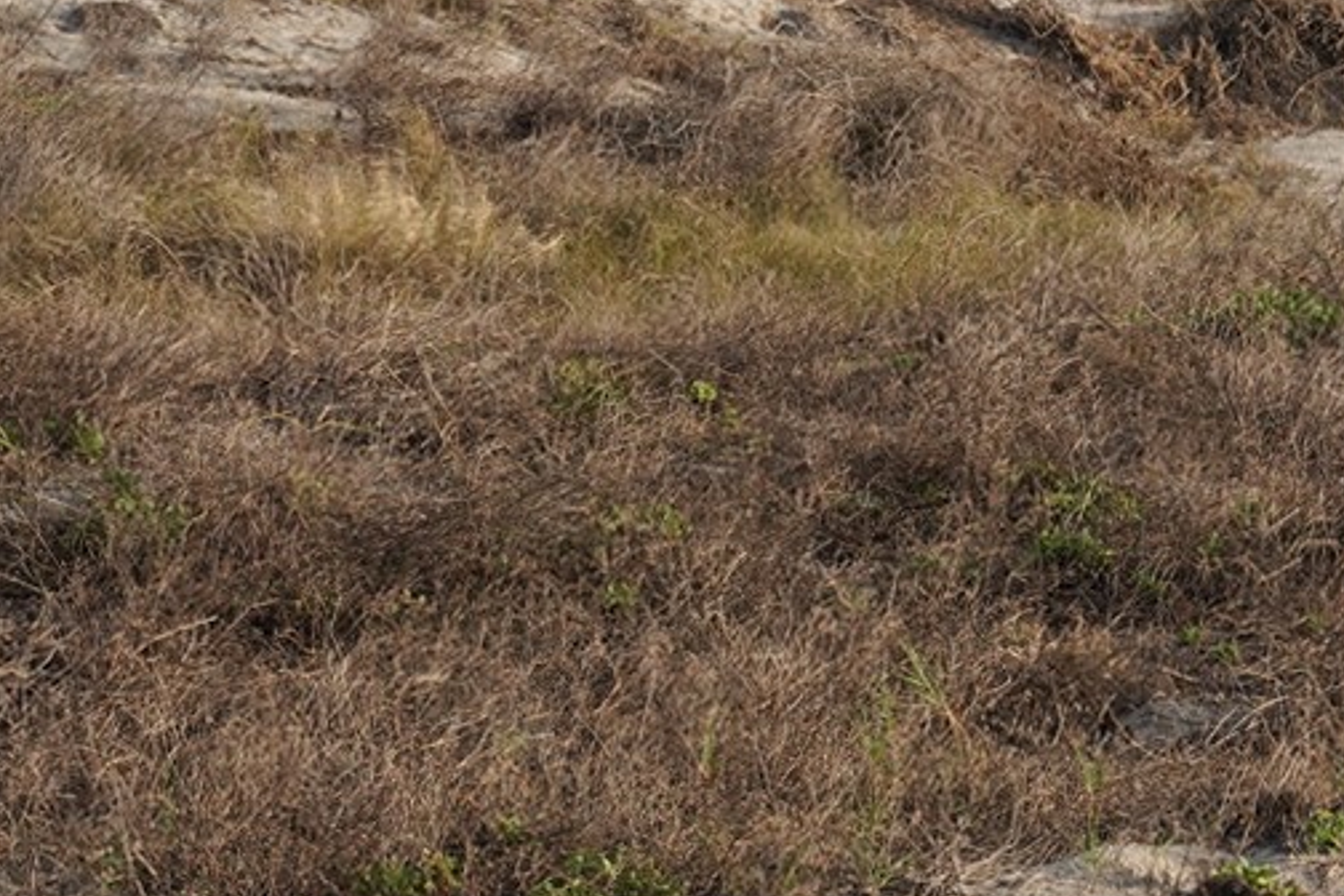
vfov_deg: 5.9
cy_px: 448
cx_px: 293
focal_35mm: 234
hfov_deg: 8.8
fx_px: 8735
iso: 400
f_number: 20
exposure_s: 1/100
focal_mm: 59
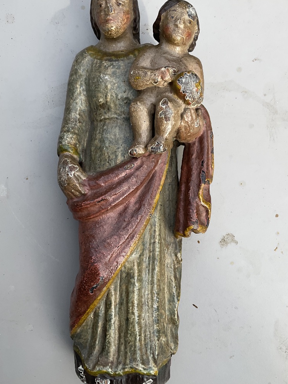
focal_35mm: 35
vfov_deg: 52.6
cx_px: 140
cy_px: 184
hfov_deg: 40.7
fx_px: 388
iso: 16
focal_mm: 3
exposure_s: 1/482
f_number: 1.8
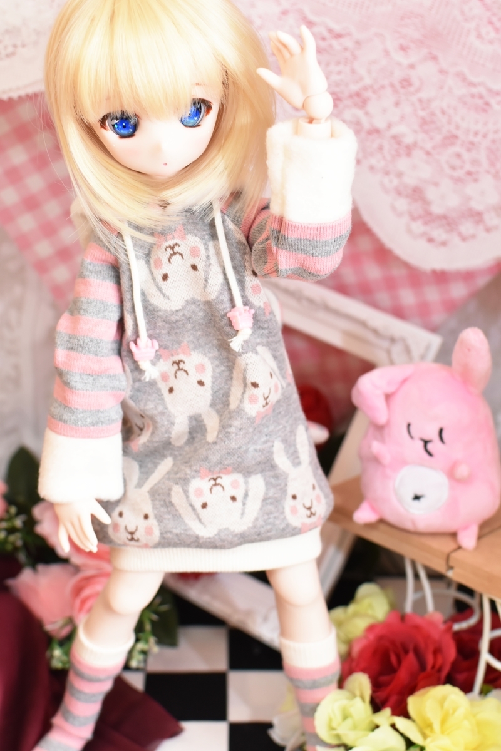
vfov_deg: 37.9
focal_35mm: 52
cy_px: 376
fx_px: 1096
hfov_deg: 25.8
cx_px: 250
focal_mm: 35
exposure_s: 1/60
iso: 800
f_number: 3.5
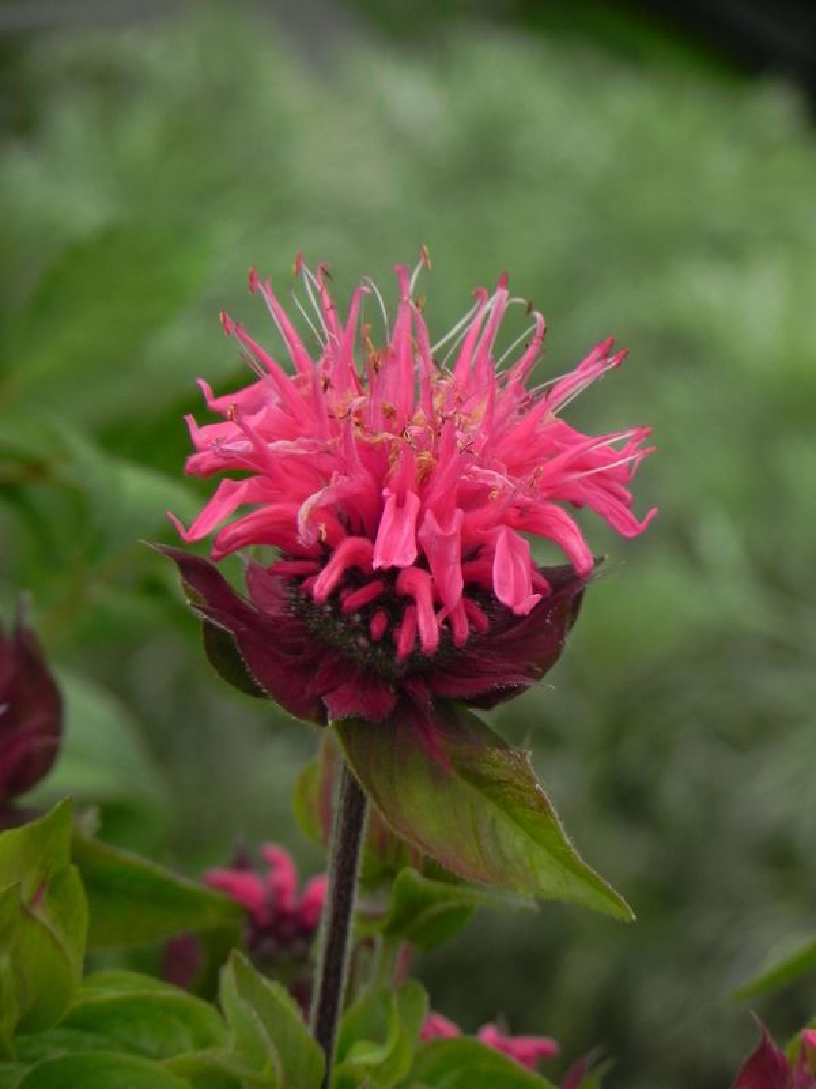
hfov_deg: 2.2
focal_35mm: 678
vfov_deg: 2.9
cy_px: 544
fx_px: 21310
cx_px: 408
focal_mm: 120
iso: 160
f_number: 5.6
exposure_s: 1/320
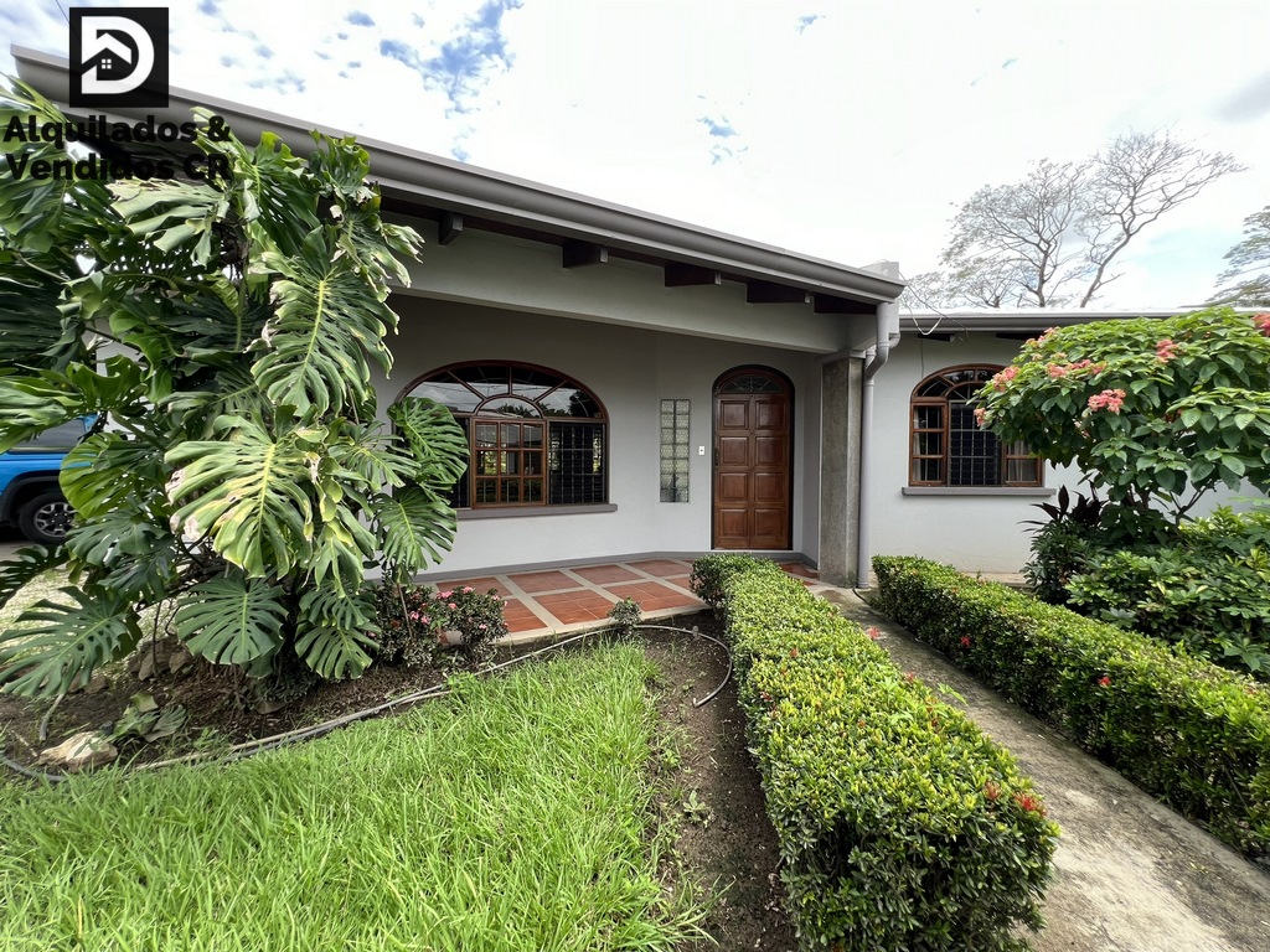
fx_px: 477
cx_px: 635
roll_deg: -0.8
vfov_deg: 89.9
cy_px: 476
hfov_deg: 106.2
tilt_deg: -1.7
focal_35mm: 13
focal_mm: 1.57
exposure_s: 1/274
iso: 32
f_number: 1.8
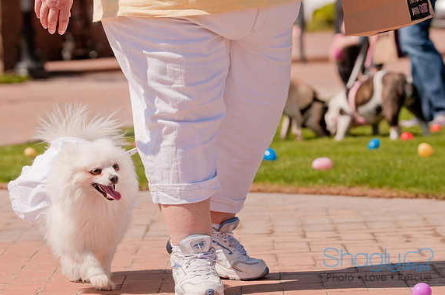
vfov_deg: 9.0
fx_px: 1877
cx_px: 222
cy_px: 148
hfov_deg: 13.5
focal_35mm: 152
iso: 200
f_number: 5
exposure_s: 1/2000
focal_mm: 100
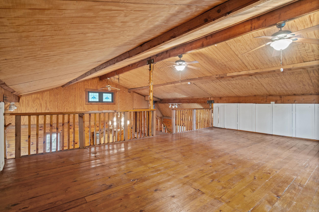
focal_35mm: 18
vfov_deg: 67.4
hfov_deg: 90.0
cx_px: 160
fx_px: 159
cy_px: 106
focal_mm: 12
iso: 400
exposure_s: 3.2
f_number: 8
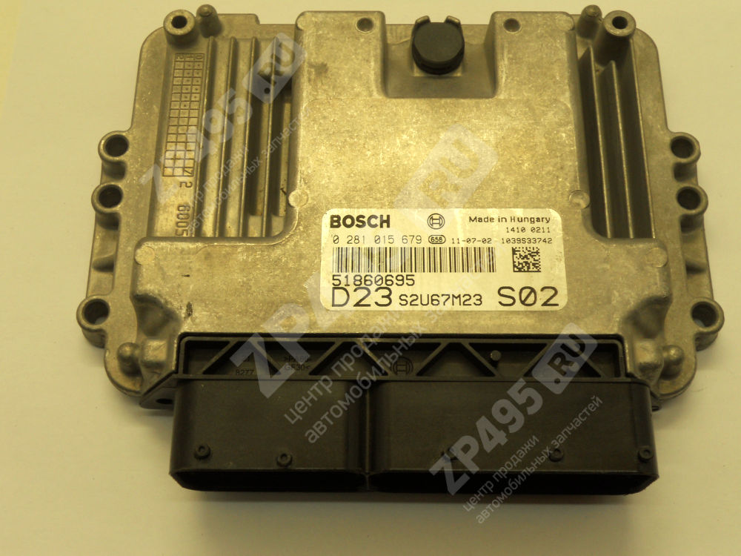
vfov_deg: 31.5
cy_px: 278
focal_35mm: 46
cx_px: 370
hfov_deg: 41.2
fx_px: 985
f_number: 4.3
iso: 125
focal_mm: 8.2
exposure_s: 1/30
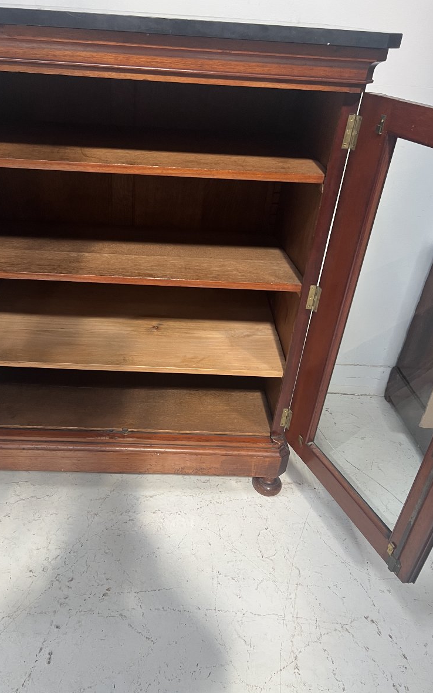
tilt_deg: -32.2
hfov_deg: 44.3
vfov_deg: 66.5
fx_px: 529
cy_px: 351
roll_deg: -3.6
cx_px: 173
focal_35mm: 28
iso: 125
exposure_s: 1/73
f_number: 1.5
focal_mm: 5.7
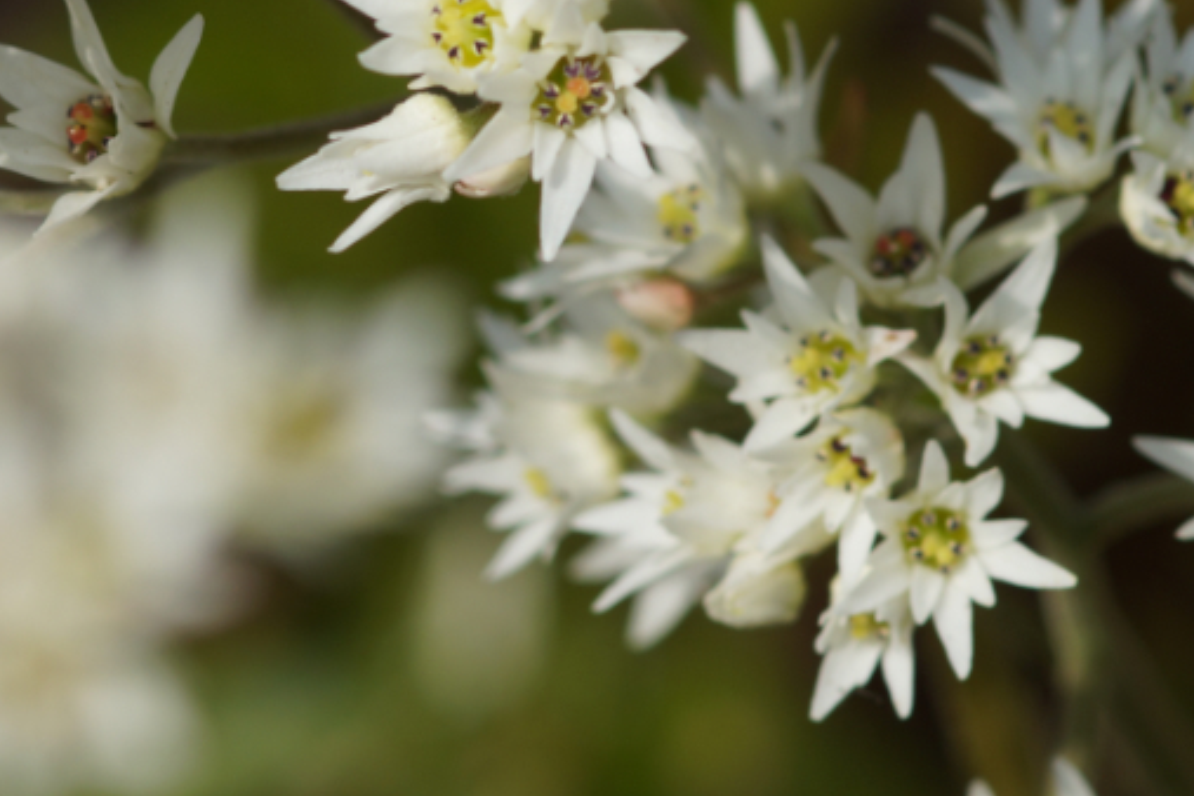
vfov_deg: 3.9
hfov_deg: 5.8
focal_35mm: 355
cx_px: 476
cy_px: 71
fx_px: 11773
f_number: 5.6
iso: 100
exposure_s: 1/500
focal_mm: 100
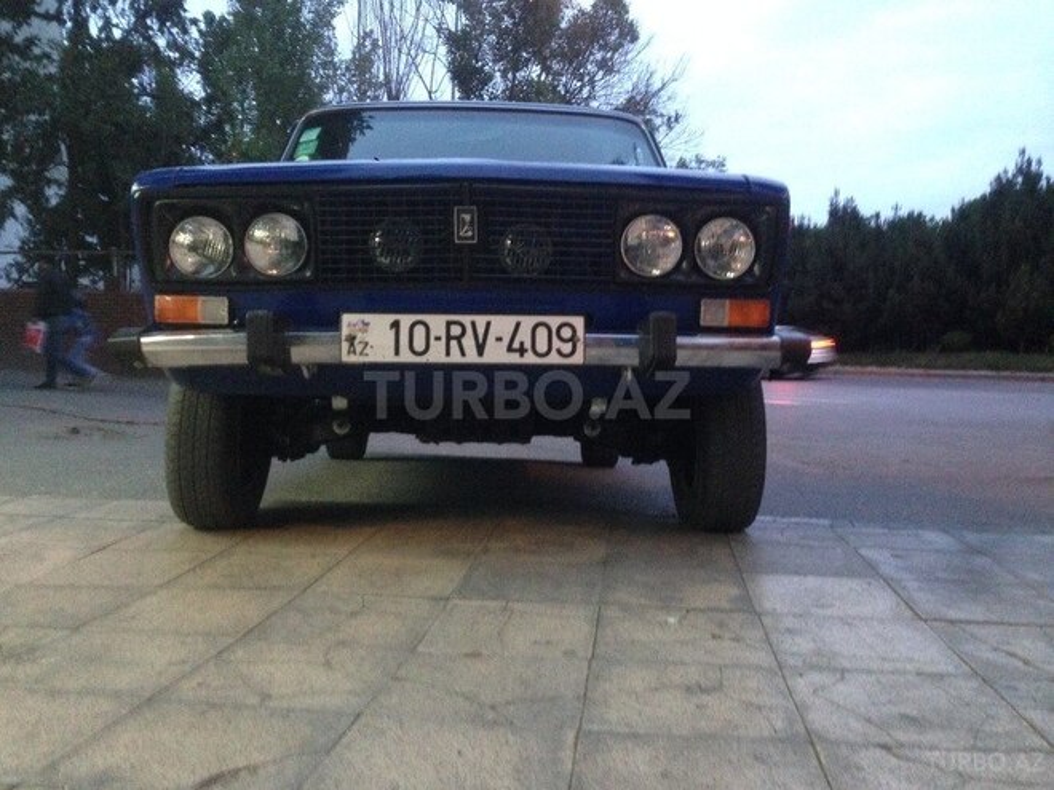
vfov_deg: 42.9
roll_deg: -0.9
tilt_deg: -1.7
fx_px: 1005
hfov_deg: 55.4
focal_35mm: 33
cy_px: 395
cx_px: 527
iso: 400
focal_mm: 4.12
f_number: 2.4
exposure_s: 1/15
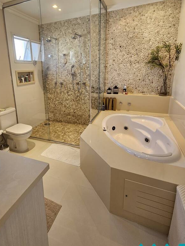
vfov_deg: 87.0
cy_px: 103
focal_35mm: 18
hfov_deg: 70.3
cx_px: 68
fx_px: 128
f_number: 2.2
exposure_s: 1/60
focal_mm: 2.2
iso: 160
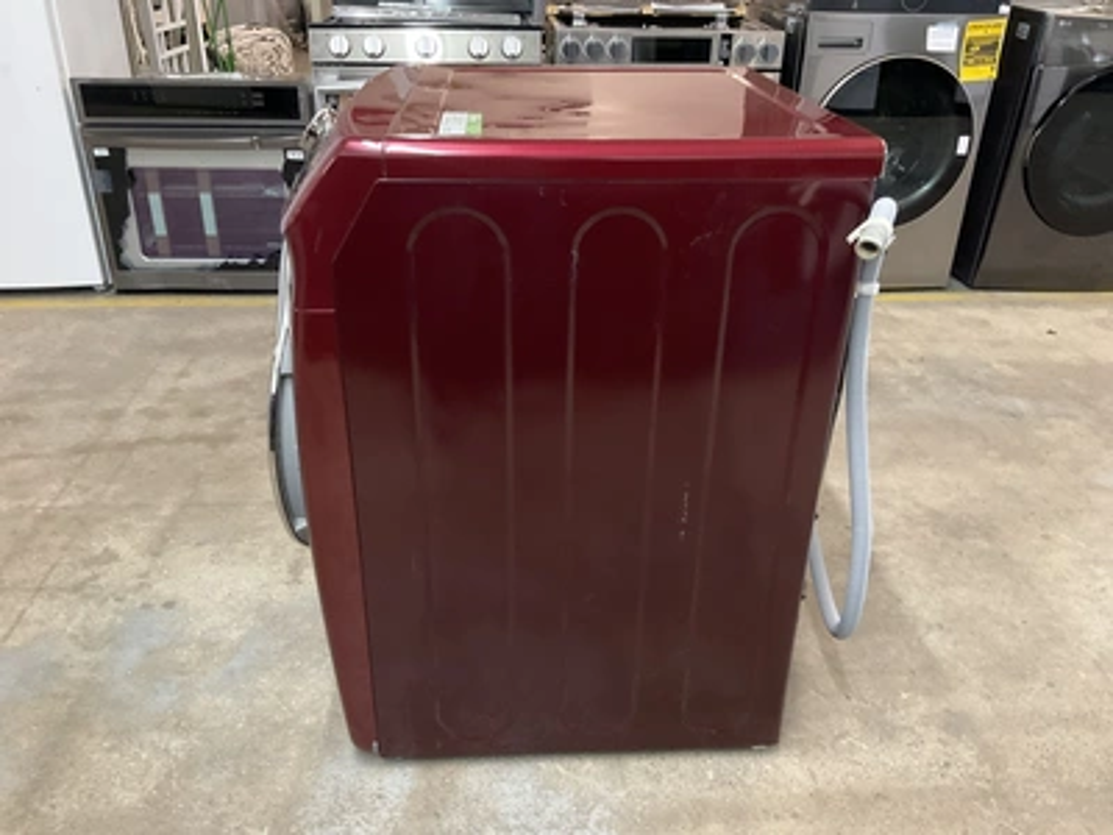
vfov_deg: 48.2
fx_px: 932
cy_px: 418
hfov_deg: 61.7
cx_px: 556
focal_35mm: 29
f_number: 1.8
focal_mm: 3
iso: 400
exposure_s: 1/30
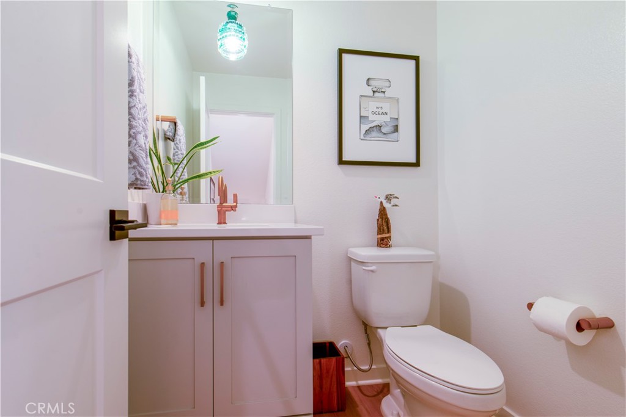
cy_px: 208
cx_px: 313
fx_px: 261
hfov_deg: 100.4
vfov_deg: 77.3
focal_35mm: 15
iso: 250
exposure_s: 1/10
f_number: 6.3
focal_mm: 15
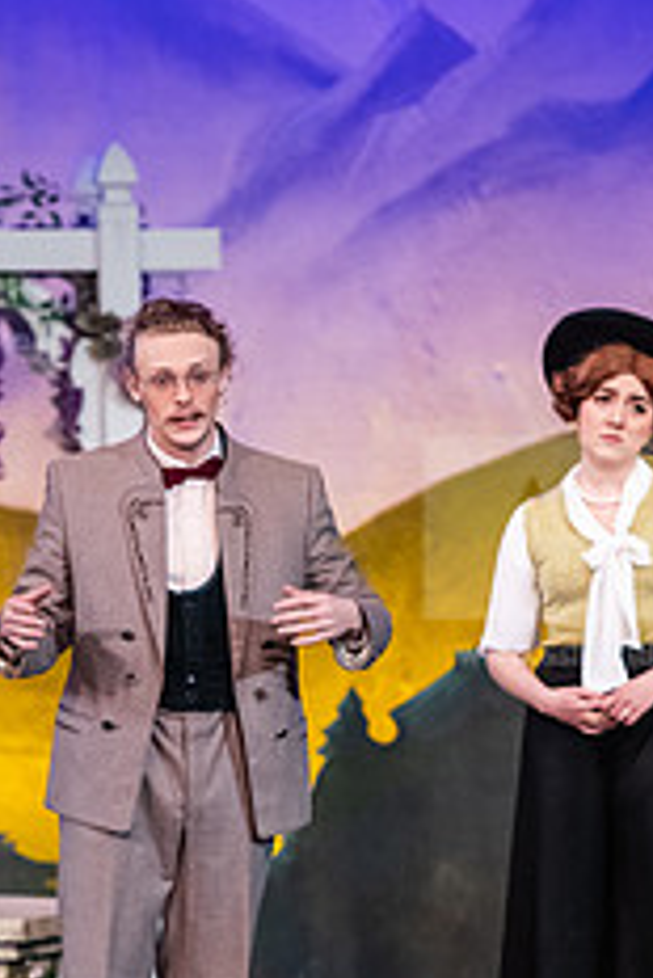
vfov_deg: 7.3
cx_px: 358
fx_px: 7634
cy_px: 700
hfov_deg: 4.9
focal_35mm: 281
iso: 4000
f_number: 3.2
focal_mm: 145
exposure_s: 1/320
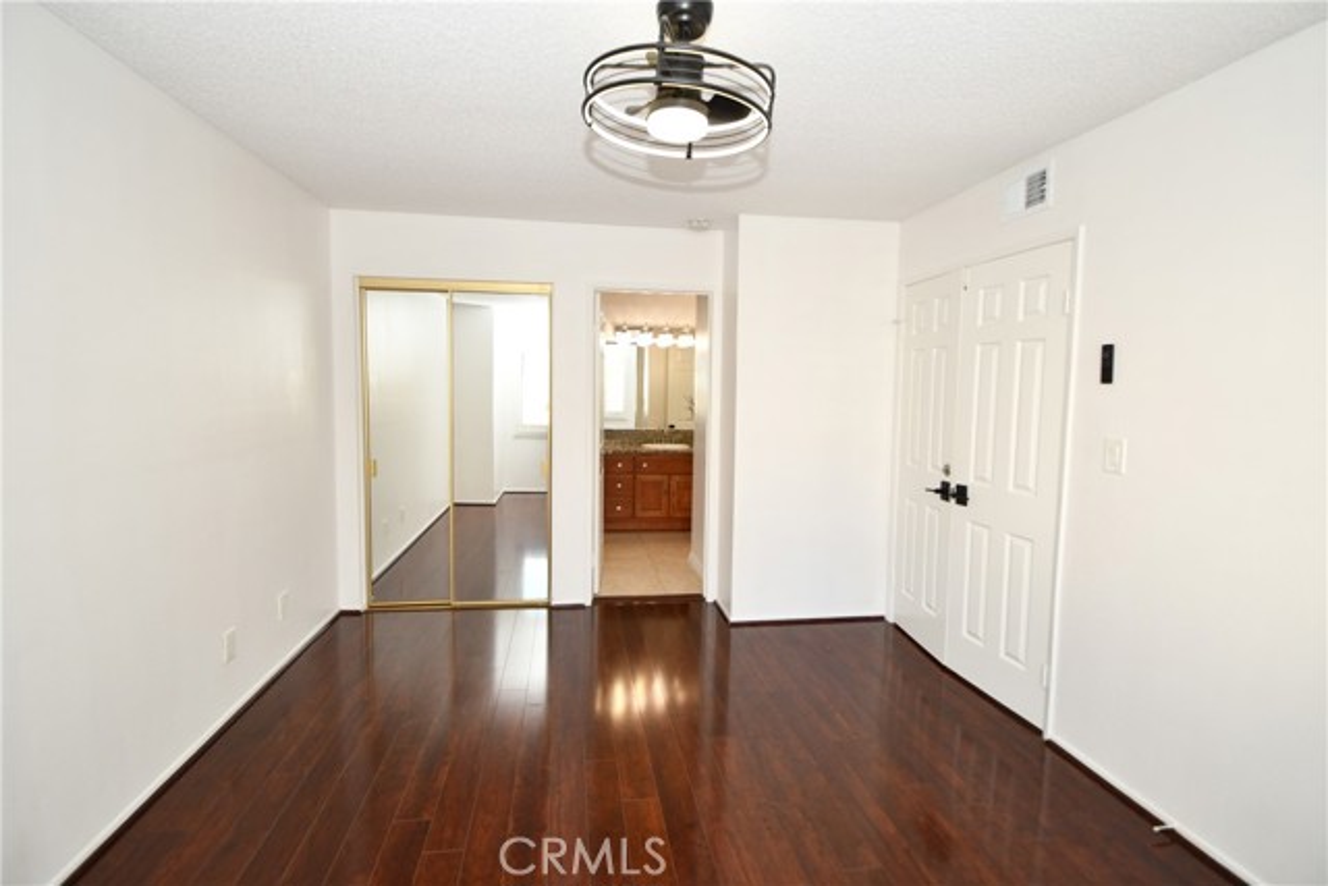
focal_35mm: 15
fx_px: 553
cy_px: 443
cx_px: 664
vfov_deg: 77.4
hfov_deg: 100.4
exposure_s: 1/60
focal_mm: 10
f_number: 4
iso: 320
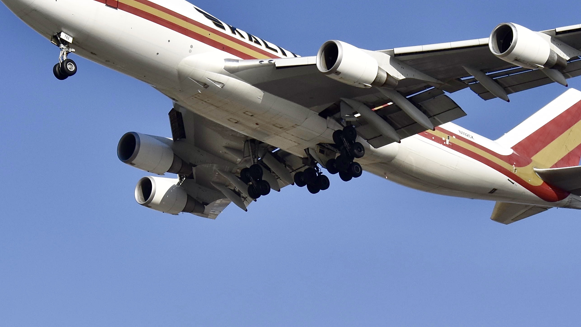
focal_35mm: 87
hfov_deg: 24.4
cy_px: 100
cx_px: 368
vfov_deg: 13.9
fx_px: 1340
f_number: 8
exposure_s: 1/2500
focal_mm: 38
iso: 400
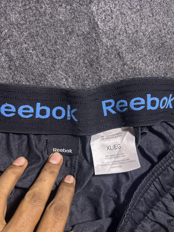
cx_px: 95
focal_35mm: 30
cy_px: 125
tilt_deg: -70.0
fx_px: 201
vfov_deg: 59.9
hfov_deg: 46.7
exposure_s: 1/50
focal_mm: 5.7
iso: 320
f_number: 1.5
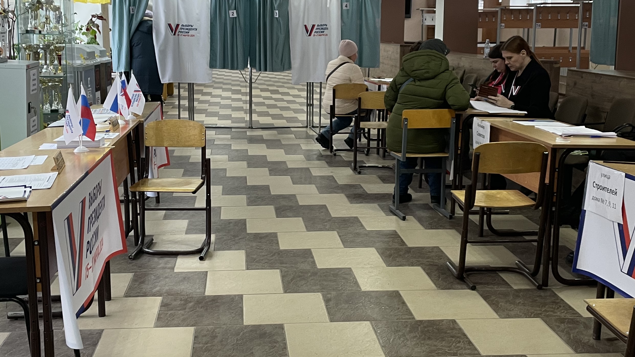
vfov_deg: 25.9
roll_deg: +0.1
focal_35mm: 46
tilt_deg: -7.9
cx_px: 299
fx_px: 775
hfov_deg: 44.6
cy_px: 143
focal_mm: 4.2
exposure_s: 1/82
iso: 125
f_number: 1.6
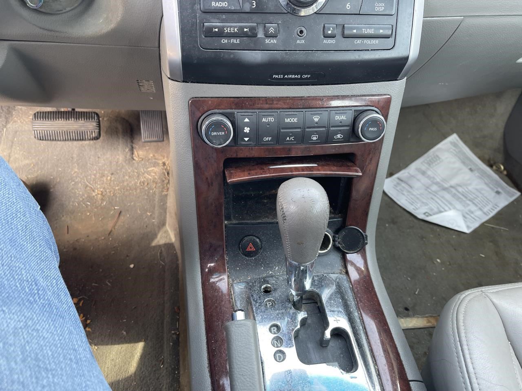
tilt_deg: -42.6
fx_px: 377
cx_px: 261
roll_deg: -5.8
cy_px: 196
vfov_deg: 54.9
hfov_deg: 69.4
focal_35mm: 25
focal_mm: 5.1
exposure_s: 1/106
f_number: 1.6
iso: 125
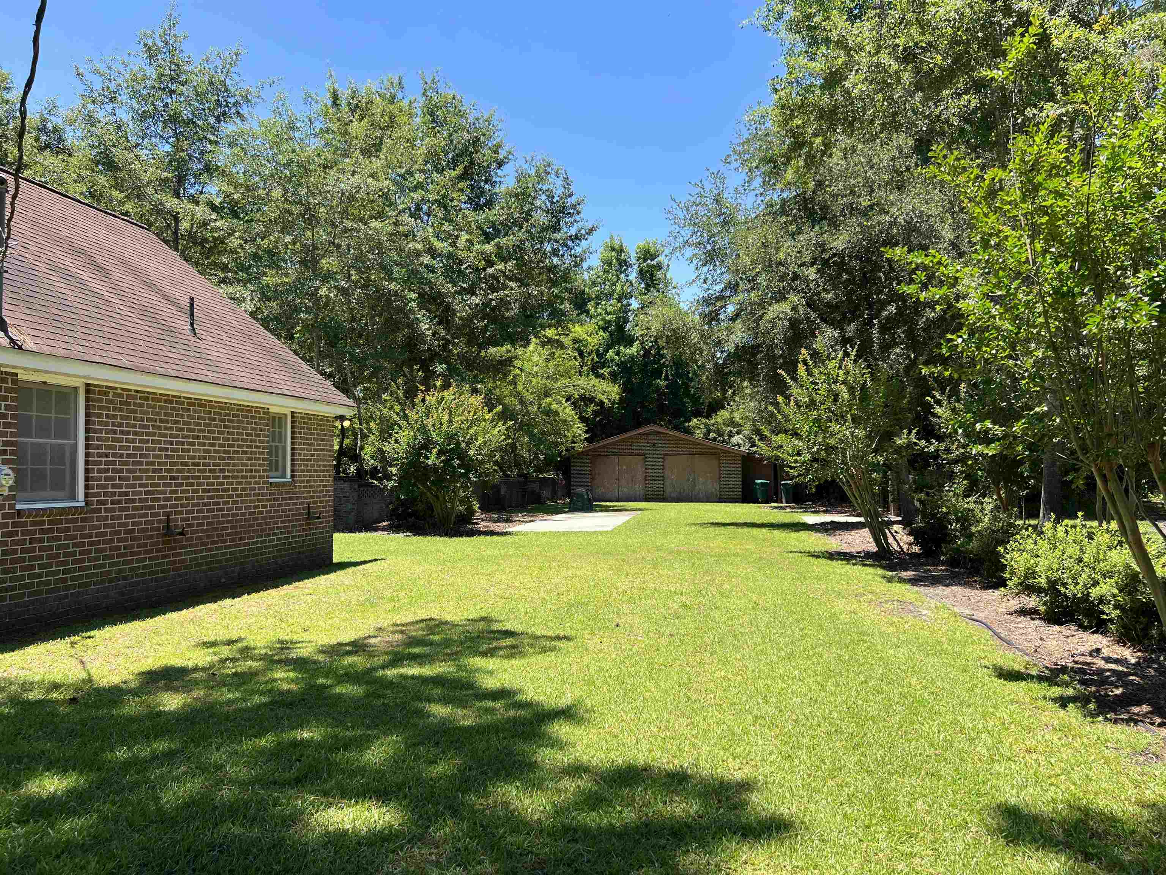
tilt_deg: +2.4
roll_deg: -0.2
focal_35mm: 26
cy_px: 438
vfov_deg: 53.1
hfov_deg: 67.3
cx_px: 583
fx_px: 876
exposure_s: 1/1597
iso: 50
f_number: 1.5
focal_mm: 5.7
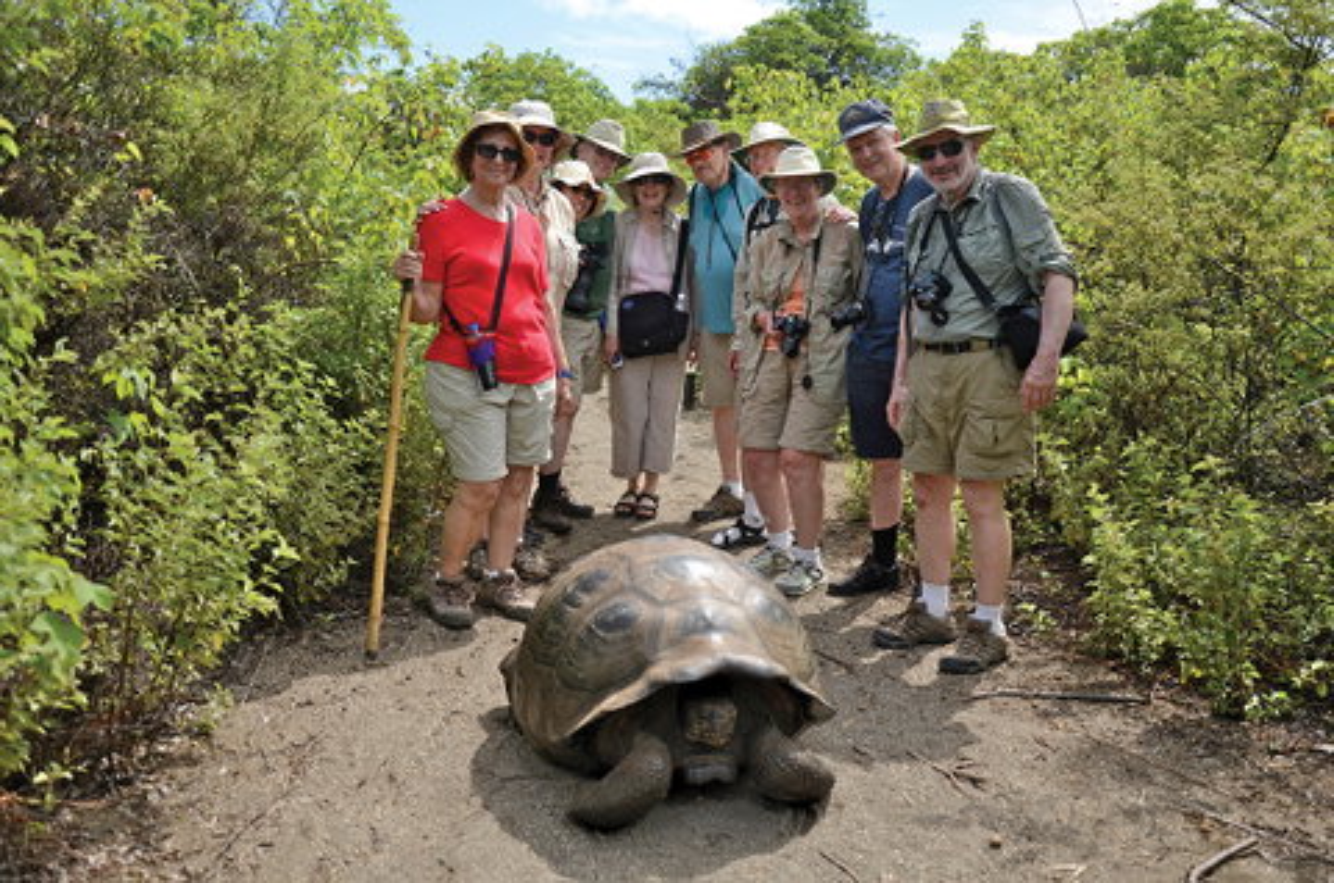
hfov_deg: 57.3
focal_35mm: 33
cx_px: 667
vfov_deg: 39.8
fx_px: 1220
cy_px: 442
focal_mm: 22
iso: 100
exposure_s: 1/640
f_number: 3.8
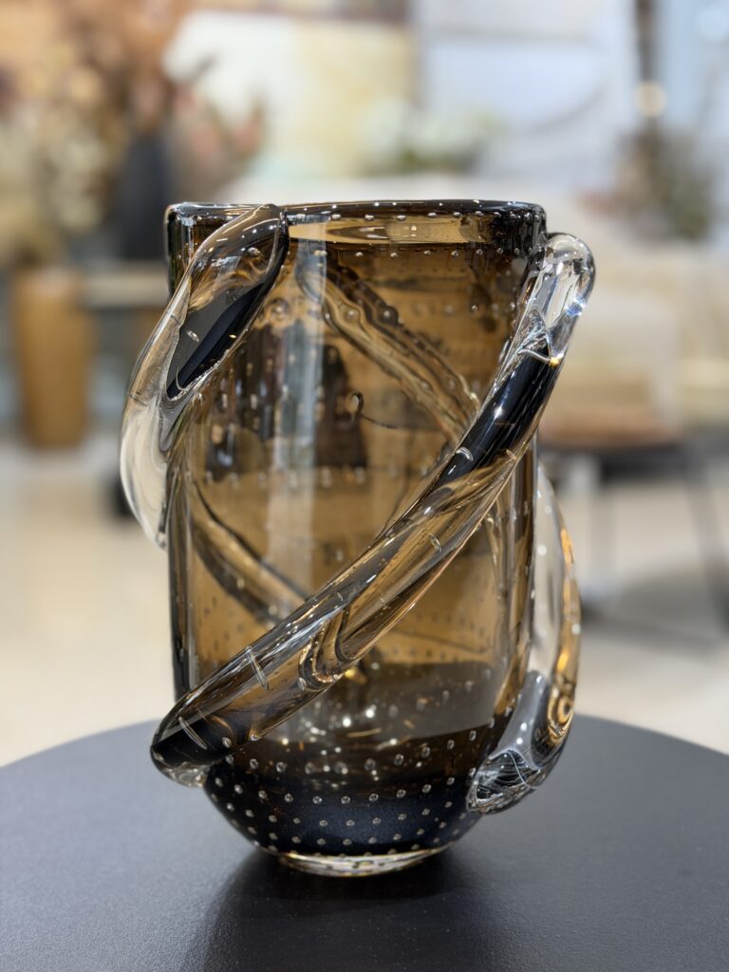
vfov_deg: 39.7
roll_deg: -0.1
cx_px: 364
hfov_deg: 30.3
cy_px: 486
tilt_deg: -9.2
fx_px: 1348
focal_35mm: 48
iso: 250
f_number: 1.78
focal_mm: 6.76
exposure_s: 1/60
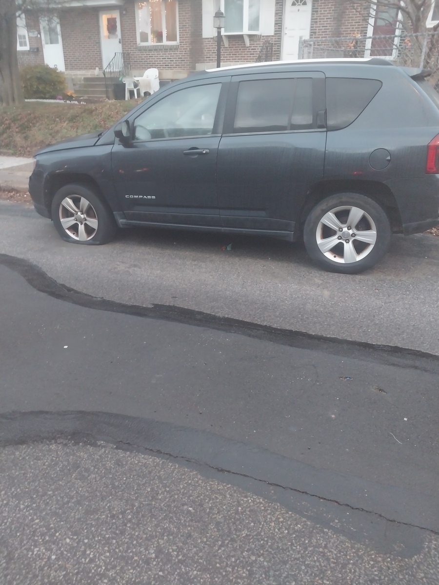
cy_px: 292
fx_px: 440
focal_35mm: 26
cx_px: 220
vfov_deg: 67.3
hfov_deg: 53.1
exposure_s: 1/25
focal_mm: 4
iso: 400
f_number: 1.8
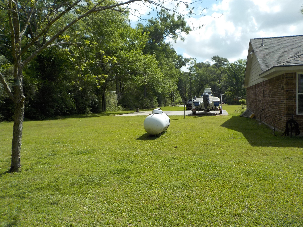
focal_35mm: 30
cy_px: 114
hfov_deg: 60.0
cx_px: 152
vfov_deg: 46.8
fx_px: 263
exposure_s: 1/1250
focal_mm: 4.1
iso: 125
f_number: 3.3
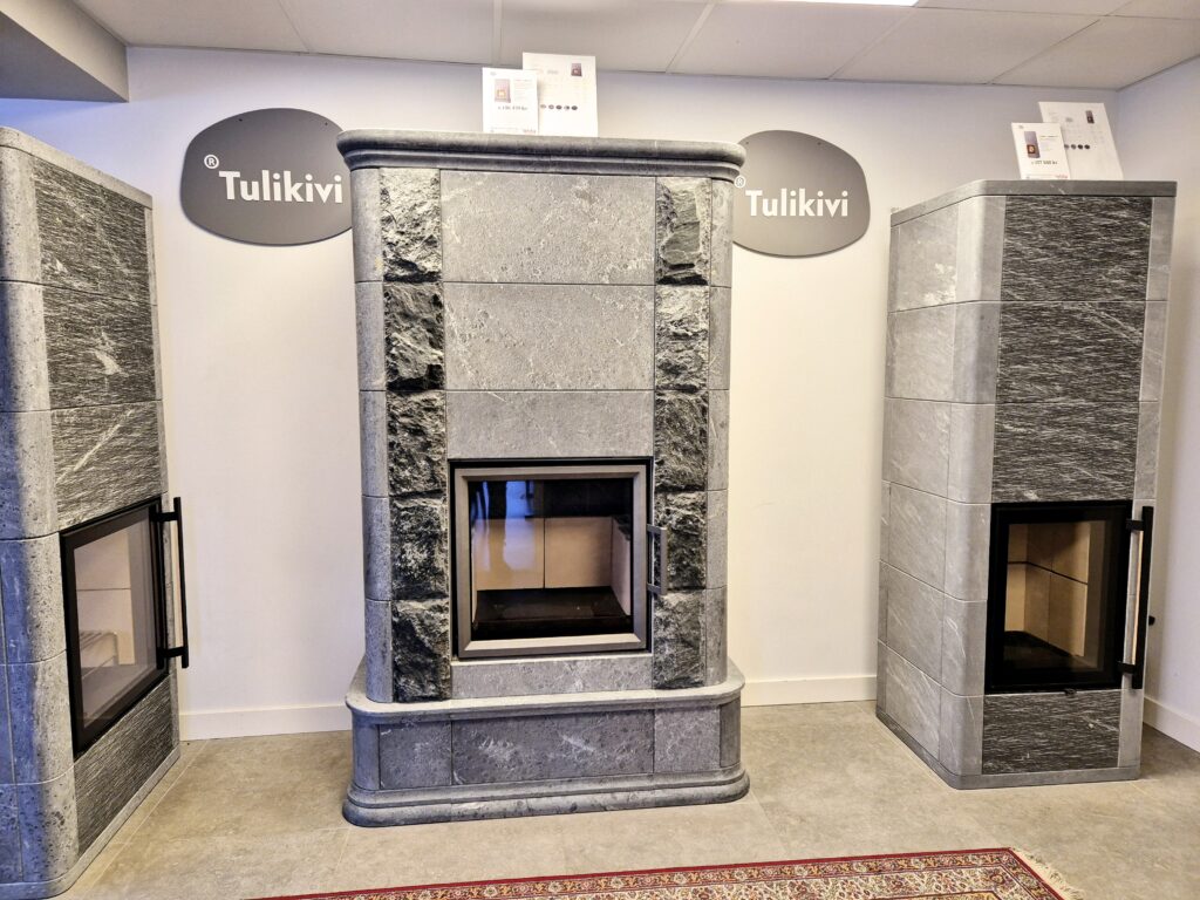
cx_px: 600
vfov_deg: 58.9
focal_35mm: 23
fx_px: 797
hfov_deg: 73.9
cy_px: 450
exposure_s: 1/100
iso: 200
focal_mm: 5.4
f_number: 1.8
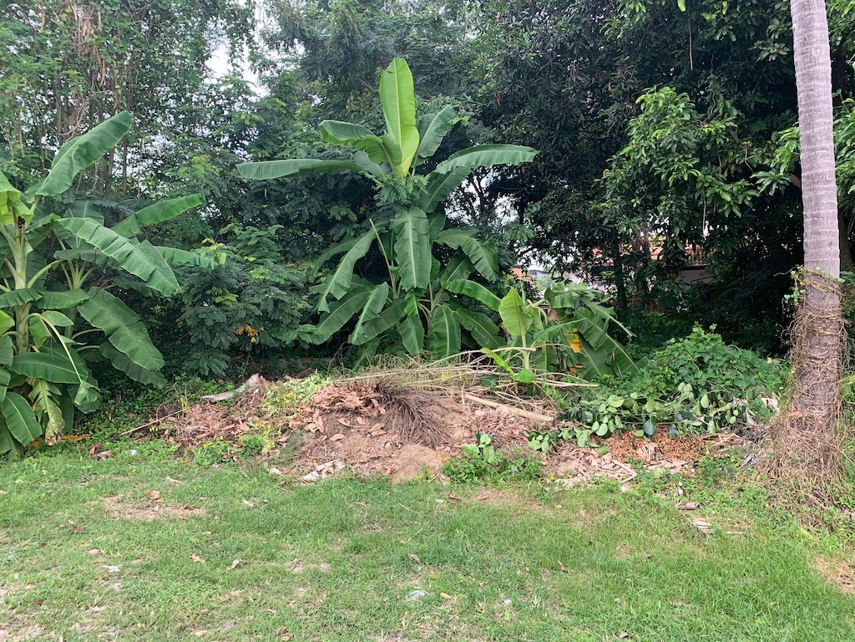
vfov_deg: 53.1
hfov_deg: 67.3
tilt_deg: -1.3
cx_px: 428
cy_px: 321
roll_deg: +1.8
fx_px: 642
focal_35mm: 26
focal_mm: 4.25
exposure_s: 1/122
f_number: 1.8
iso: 25
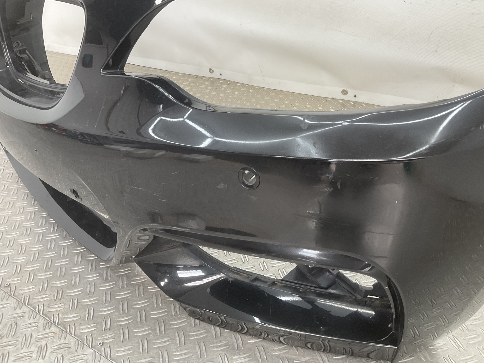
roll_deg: +2.0
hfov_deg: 61.7
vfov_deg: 48.2
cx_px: 242
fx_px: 405
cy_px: 182
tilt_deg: -34.5
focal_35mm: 29
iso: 32
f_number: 1.8
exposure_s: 1/100
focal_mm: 3
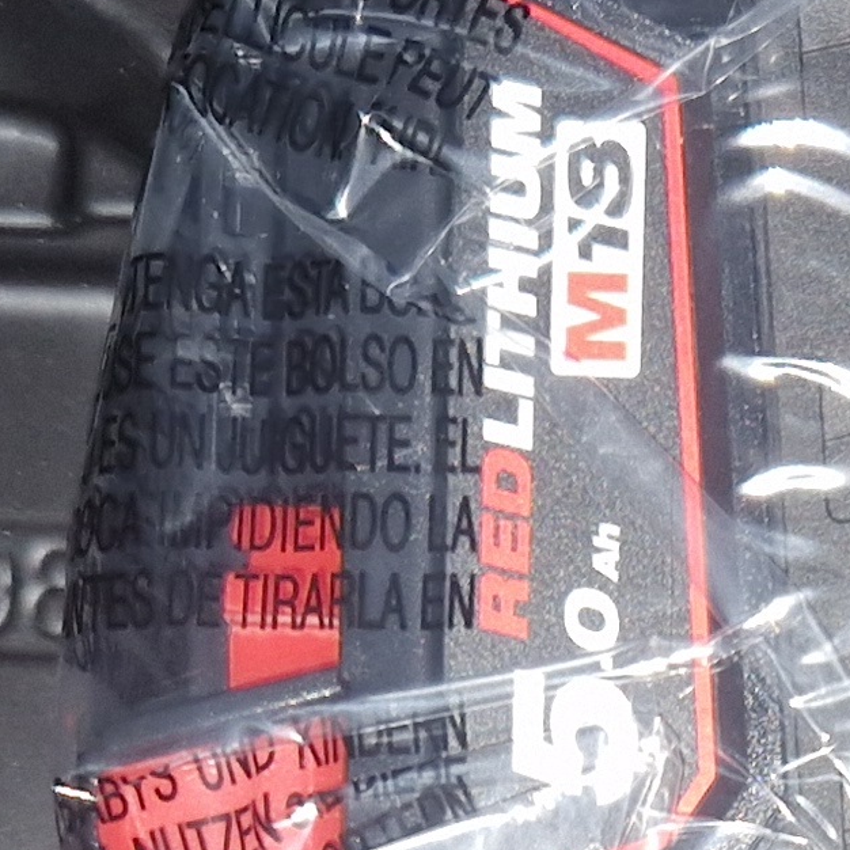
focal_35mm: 130
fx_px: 3612
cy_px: 1446
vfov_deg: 12.4
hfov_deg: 13.1
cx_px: 965
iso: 800
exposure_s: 1/100
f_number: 1.8
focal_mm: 5.4
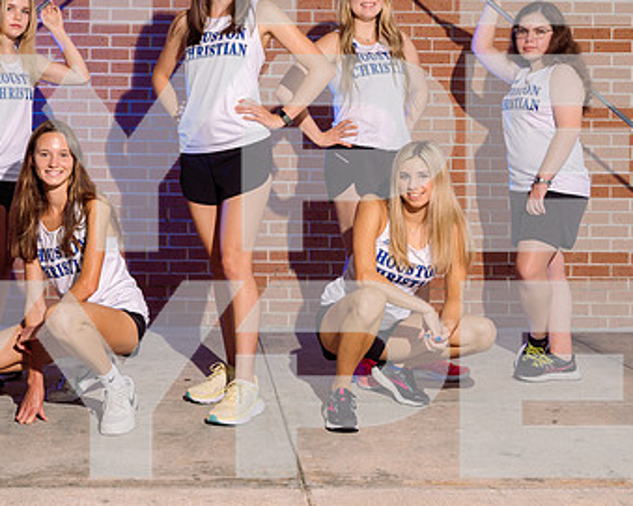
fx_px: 993
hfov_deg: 35.0
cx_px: 205
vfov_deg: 28.3
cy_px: 154
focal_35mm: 53
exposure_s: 1/250
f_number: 5.6
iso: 50
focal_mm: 33
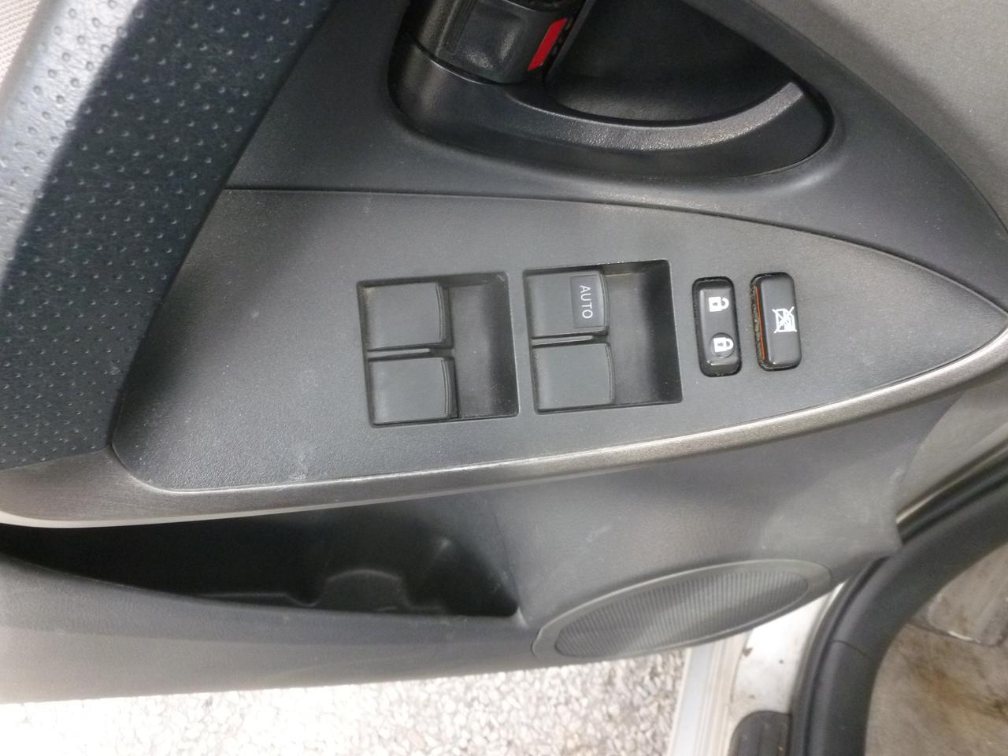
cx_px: 504
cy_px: 378
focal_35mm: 28
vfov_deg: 49.7
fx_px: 815
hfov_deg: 63.4
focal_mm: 5
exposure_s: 1/50
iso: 400
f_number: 3.3
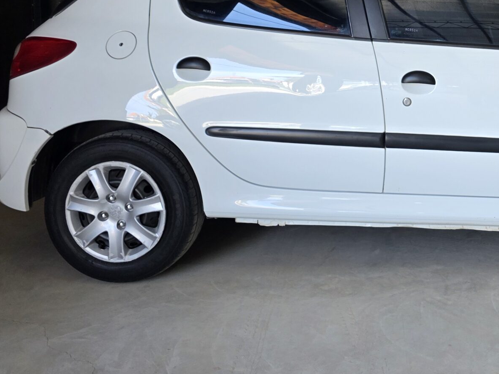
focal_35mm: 50
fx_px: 721
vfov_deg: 28.0
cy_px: 36
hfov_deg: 36.0
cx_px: 446
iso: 80
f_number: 1.7
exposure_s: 1/180
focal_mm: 6.3
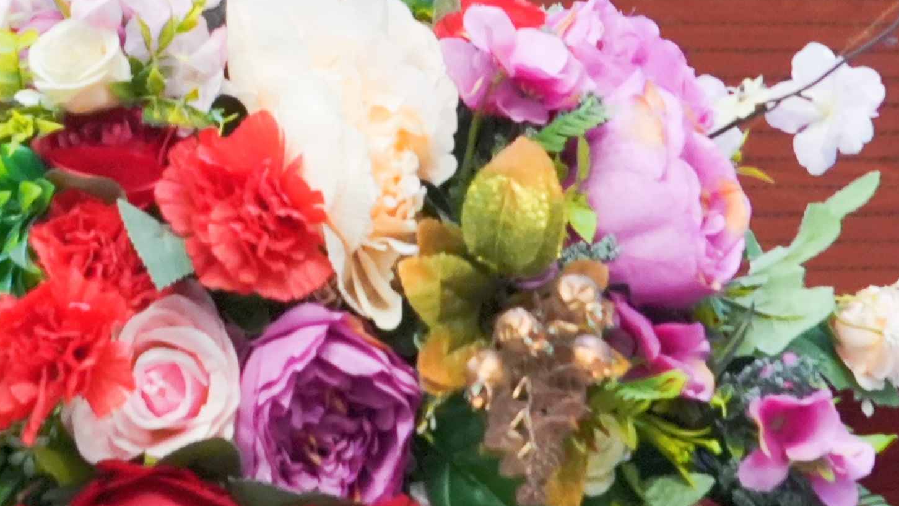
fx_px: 4673
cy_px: -333
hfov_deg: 10.9
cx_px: 72
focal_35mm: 196
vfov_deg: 6.1
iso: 4000
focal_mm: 52
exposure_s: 1/125
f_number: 7.1
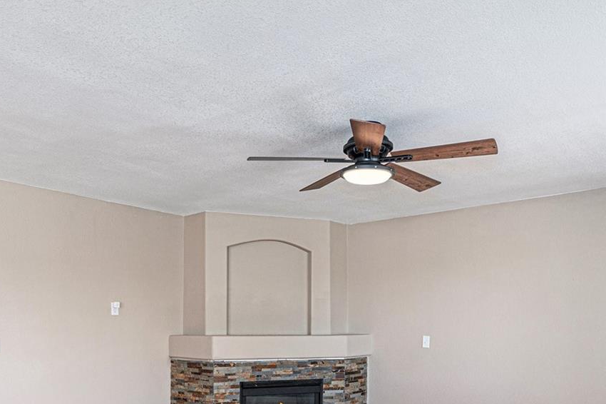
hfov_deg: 58.6
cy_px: 330
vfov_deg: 39.3
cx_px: 275
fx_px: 538
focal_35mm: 32
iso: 500
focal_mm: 17
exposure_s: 1/200
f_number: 8
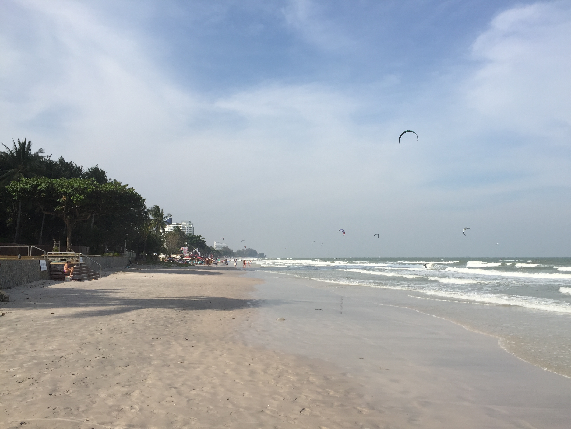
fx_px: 478
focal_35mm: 29
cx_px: 286
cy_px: 214
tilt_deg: +5.9
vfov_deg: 48.2
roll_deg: +0.1
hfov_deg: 61.7
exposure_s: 1/2825
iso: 32
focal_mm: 4.15
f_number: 2.2
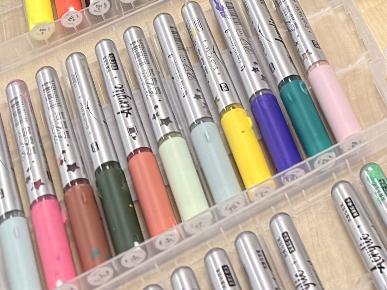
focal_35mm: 121
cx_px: 690
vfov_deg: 10.9
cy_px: -339
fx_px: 1353
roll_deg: +6.0
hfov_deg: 14.4
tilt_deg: -34.1
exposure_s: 1/100
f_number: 1.78
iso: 64
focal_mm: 6.76
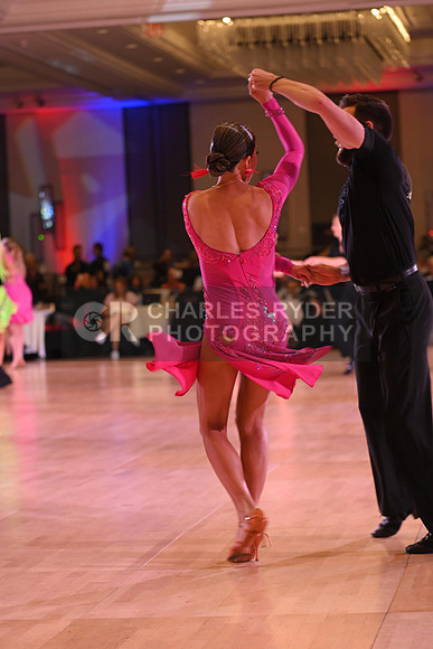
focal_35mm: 105
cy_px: 324
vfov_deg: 19.5
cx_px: 216
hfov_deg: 13.0
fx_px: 1893
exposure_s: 1/200
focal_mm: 105
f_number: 4.5
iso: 1600
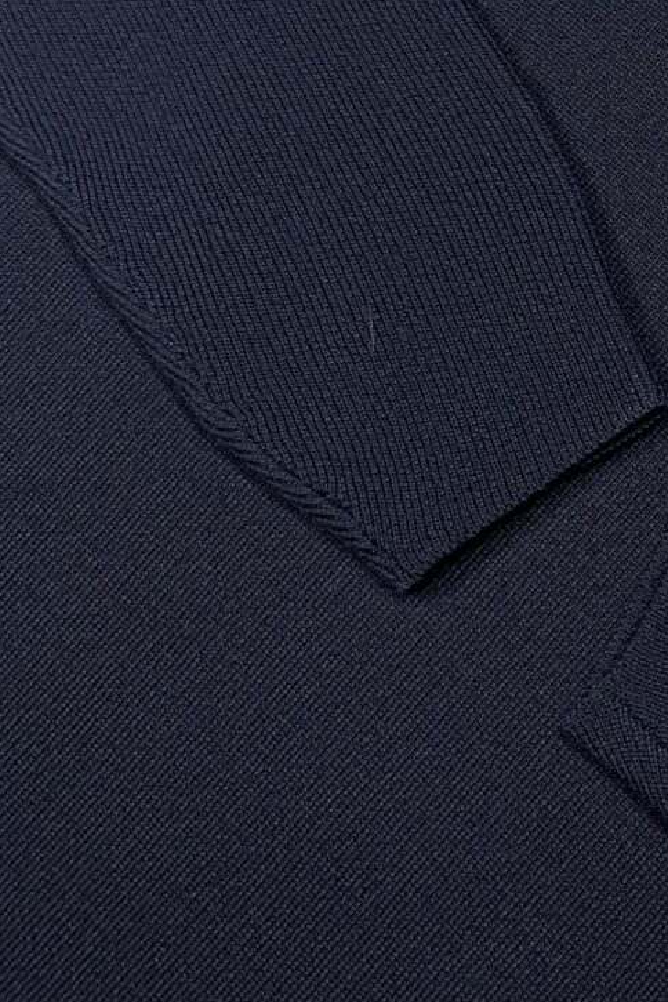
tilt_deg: -72.2
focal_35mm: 88
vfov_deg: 22.7
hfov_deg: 13.5
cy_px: 153
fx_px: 2449
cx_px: 1300
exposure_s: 1/121
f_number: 1.78
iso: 64
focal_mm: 6.76
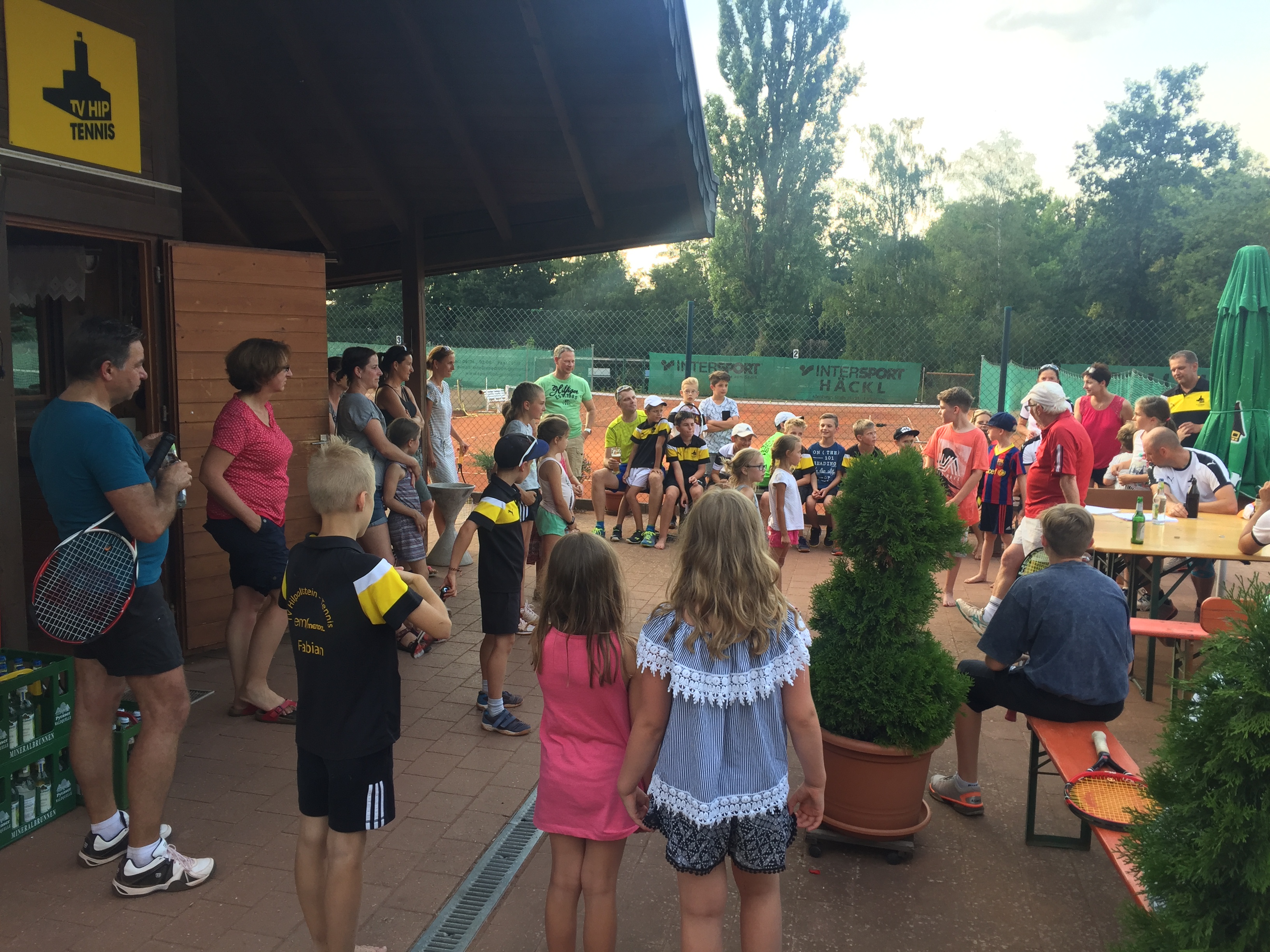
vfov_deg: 48.2
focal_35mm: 29
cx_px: 635
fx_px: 1064
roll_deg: -3.1
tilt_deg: -7.2
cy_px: 476
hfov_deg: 61.7
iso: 32
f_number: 2.2
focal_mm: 4.15
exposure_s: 1/100
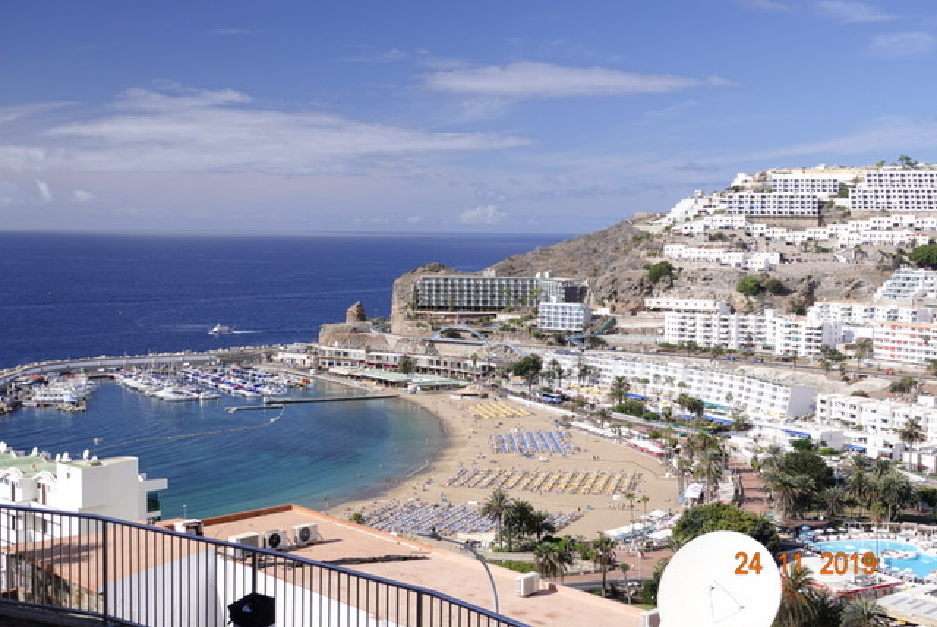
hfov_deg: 42.7
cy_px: 314
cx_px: 468
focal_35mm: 46
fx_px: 1198
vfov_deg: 29.3
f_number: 3.2
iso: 64
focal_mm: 16.92
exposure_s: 1/200
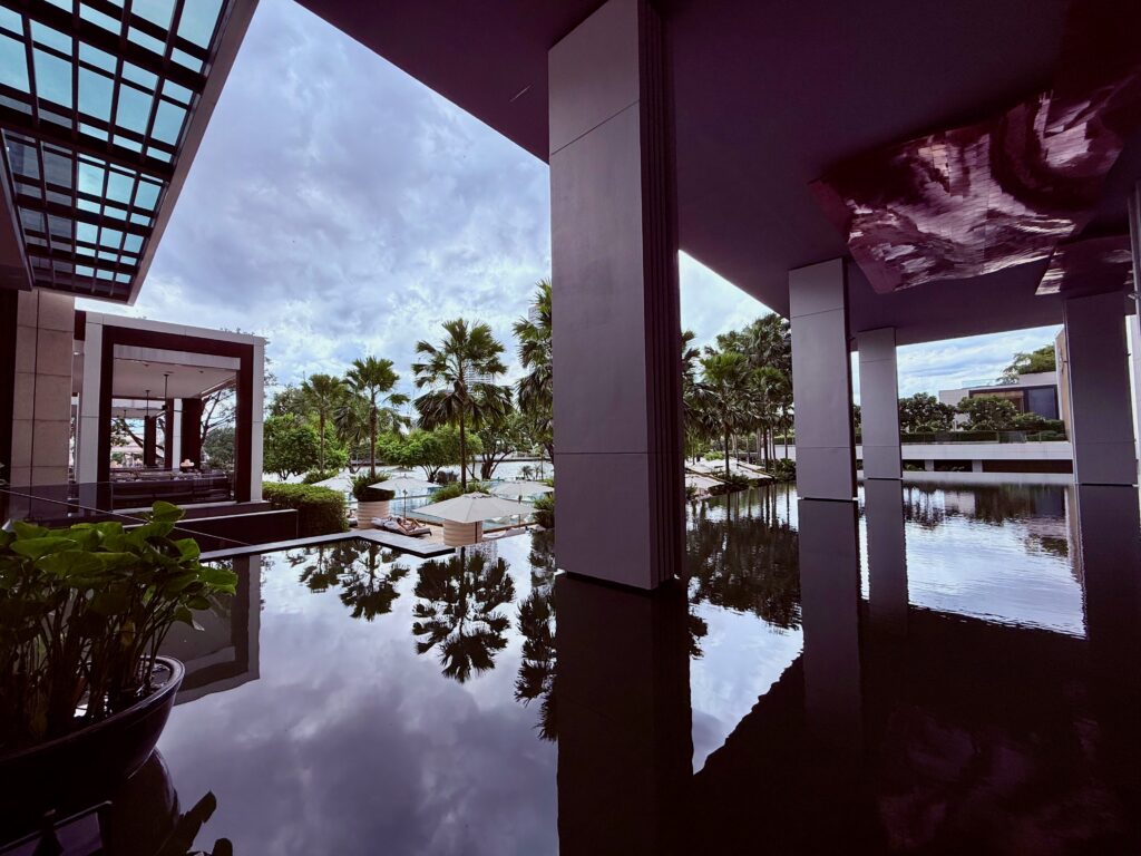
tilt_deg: +3.1
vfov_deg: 85.7
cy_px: 428
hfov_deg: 102.1
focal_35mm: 14
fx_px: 461
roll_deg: +1.5
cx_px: 570
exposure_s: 1/559
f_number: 2.2
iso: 50
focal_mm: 2.22
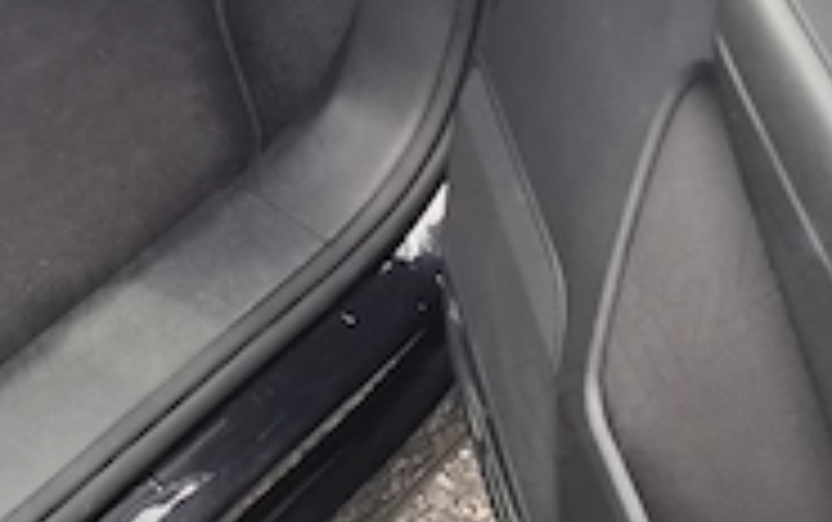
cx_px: -279
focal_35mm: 79
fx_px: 1793
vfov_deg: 15.1
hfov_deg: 22.9
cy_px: -302
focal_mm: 5.54
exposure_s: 1/127
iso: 50
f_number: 1.8
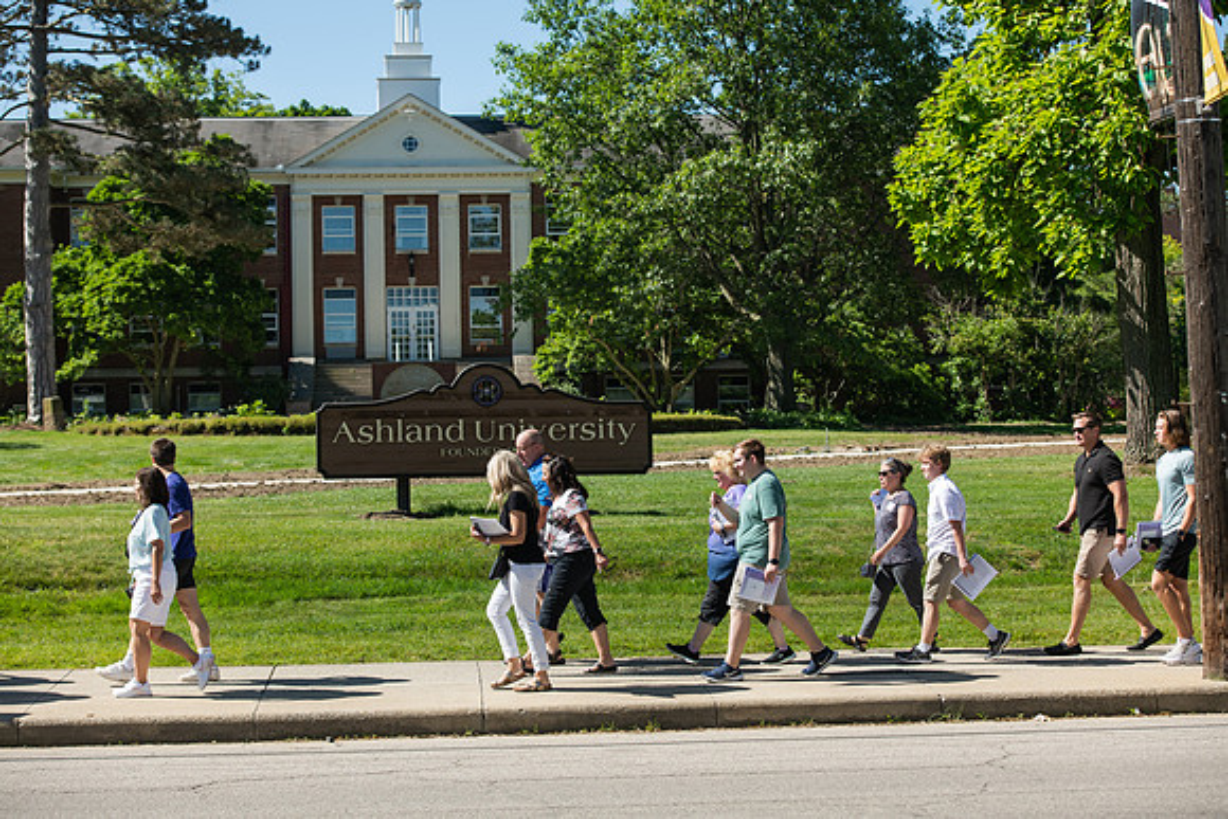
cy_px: 410
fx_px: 2388
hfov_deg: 28.8
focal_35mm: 70
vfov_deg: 19.5
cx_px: 614
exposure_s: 1/500
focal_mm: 70
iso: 100
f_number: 5
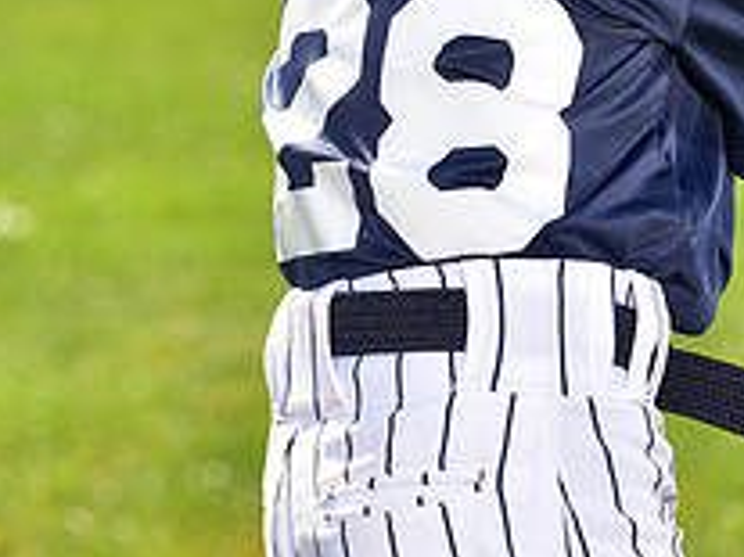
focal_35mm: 377
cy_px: -406
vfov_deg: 3.9
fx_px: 8098
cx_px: 674
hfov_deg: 5.3
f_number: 5.6
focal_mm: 140
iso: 100
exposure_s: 1/250
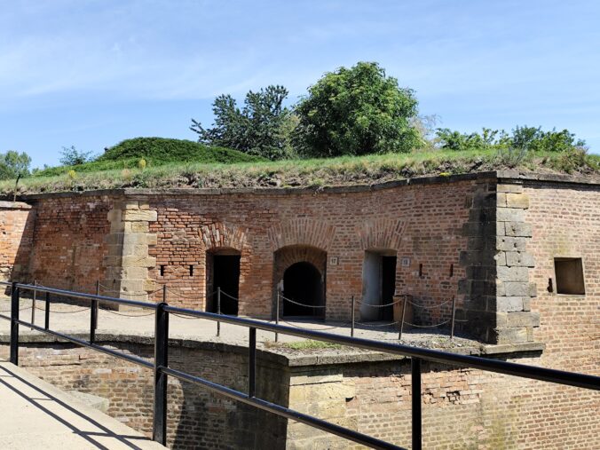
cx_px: 300
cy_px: 225
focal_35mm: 46
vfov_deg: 31.5
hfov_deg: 41.2
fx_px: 797
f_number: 1.65
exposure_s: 1/612
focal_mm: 6.19
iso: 50
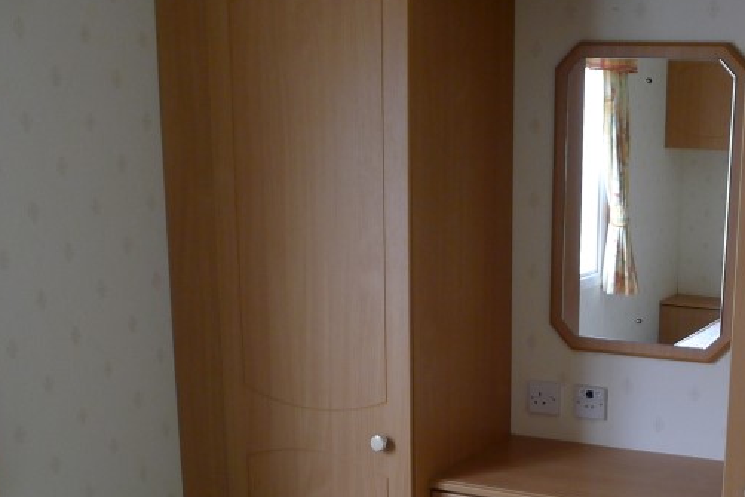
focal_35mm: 55
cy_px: 454
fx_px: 1138
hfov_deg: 35.3
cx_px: 578
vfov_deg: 23.9
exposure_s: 1/60
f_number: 2
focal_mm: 5.1
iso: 125
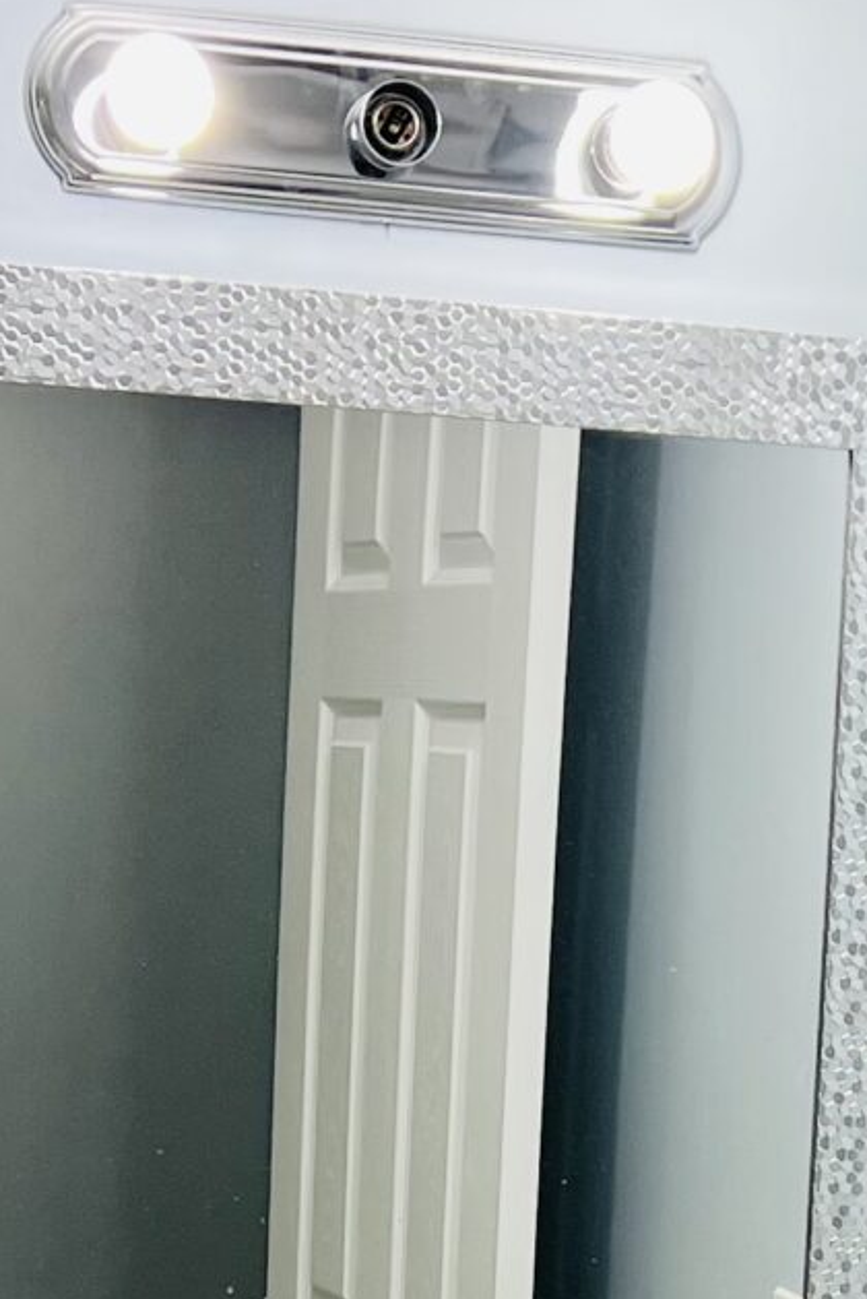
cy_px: 1638
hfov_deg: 12.4
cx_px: 809
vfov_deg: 17.5
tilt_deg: -13.6
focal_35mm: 110
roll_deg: -3.6
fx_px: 3969
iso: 80
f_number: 1.5
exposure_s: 1/120
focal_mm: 5.7
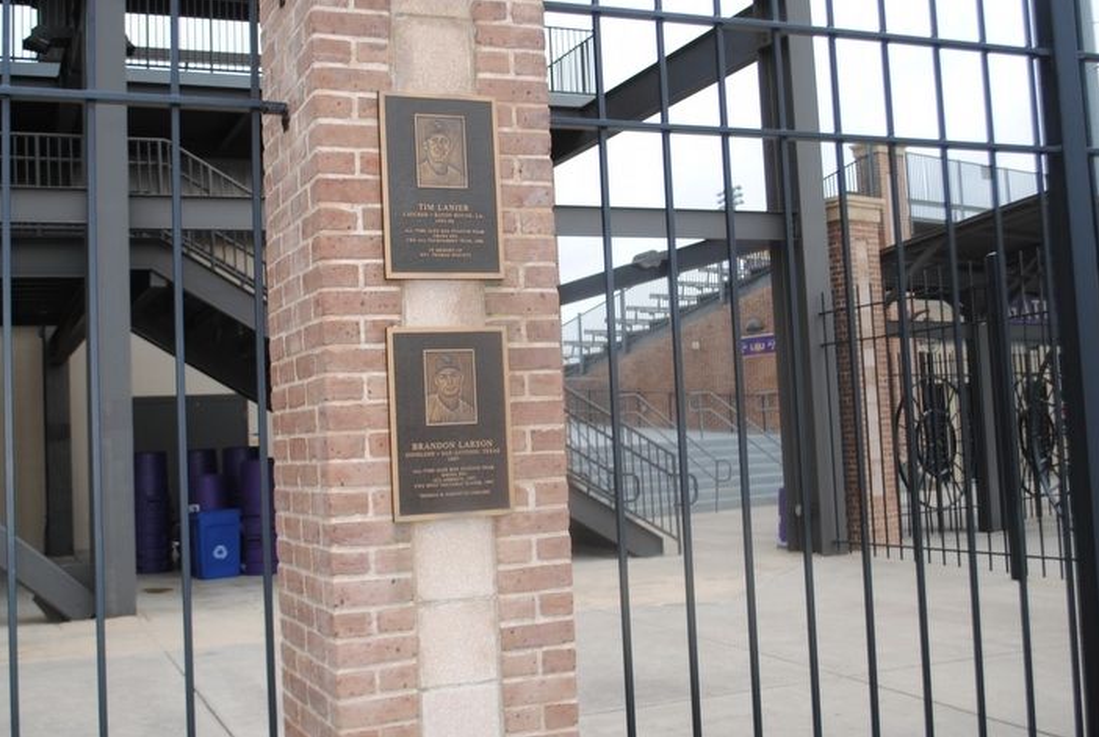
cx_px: 485
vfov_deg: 32.7
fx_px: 1254
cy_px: 332
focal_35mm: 41
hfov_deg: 47.2
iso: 100
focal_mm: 24
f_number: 5
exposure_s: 1/200
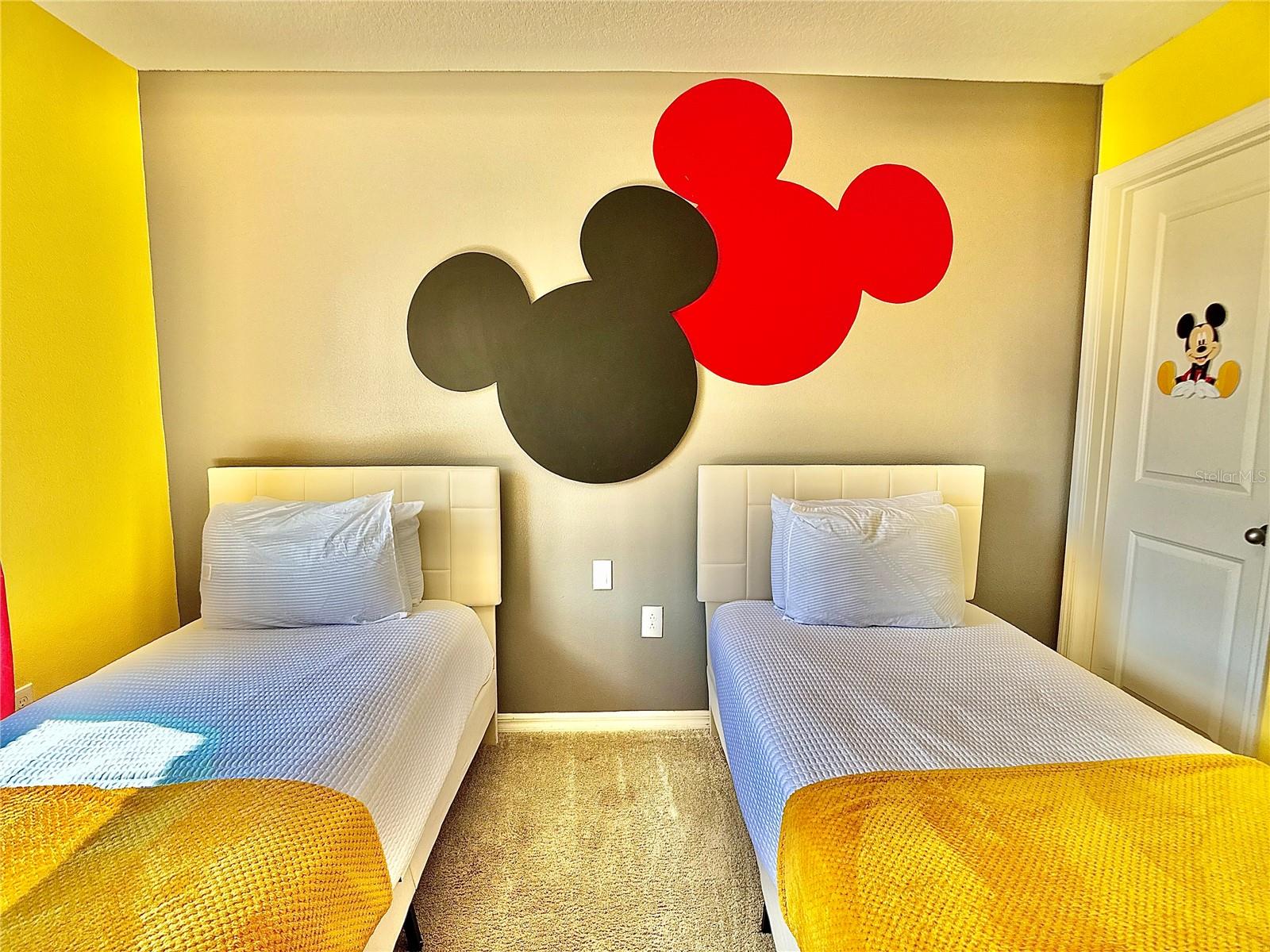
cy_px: 476
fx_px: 881
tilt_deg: -6.8
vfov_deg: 56.8
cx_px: 635
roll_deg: +0.2
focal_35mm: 24
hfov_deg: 71.6
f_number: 1.78
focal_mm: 6.76
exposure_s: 1/368
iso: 80
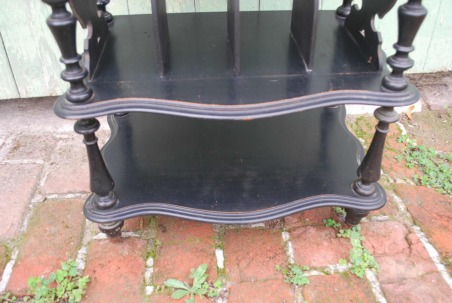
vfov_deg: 40.1
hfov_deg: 57.2
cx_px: 226
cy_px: 152
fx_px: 415
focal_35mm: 33
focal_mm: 22
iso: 200
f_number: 4.5
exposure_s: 1/80
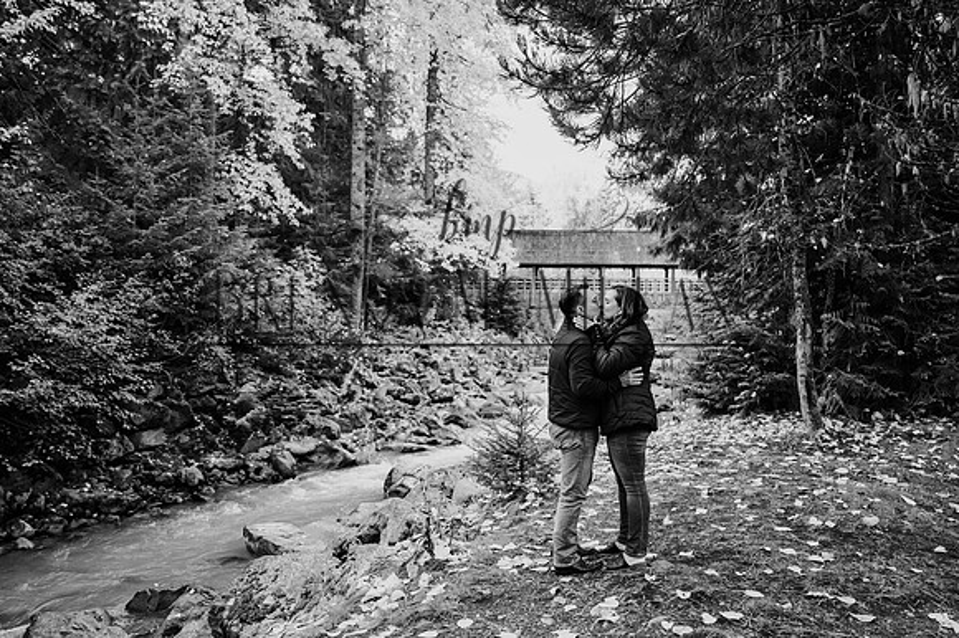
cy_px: 337
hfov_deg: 61.6
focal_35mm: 30
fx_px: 802
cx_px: 523
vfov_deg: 43.4
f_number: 2.8
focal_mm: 27.5
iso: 1000
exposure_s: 1/500
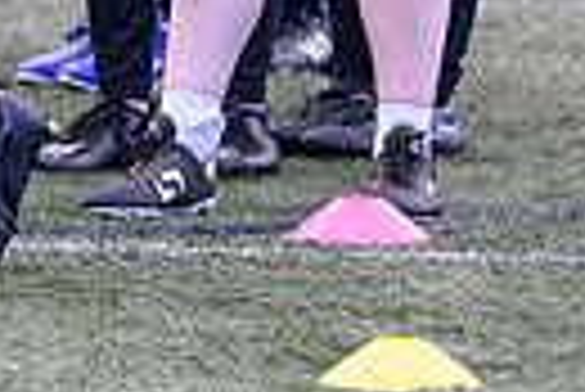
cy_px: -287
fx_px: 15145
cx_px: -467
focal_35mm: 931
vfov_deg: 1.5
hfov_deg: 2.2
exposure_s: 1/1250
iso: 1600
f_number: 4
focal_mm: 180
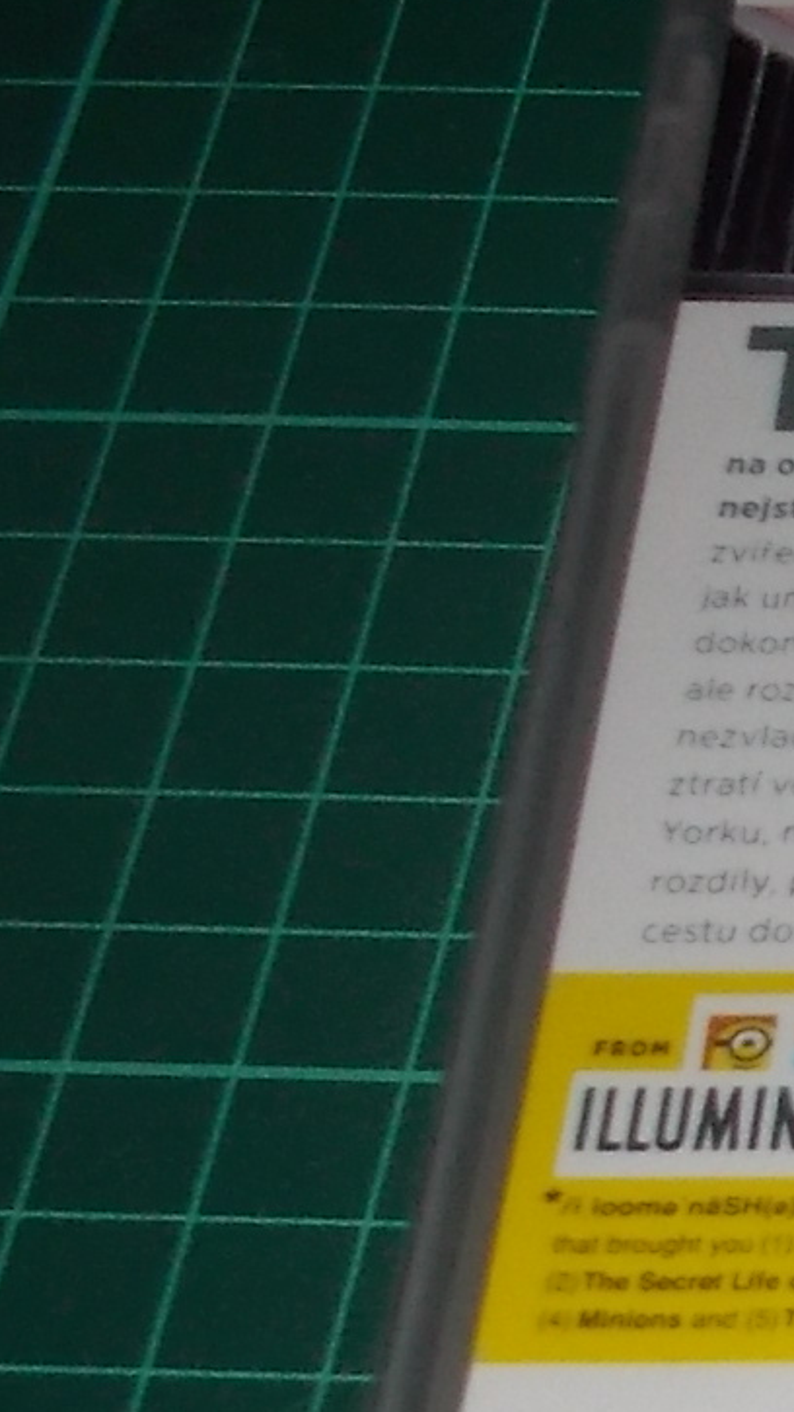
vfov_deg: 21.1
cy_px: 1258
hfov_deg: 10.6
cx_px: 1868
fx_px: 3704
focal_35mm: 99
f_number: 3.3
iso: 200
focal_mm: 4.1
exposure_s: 1/30
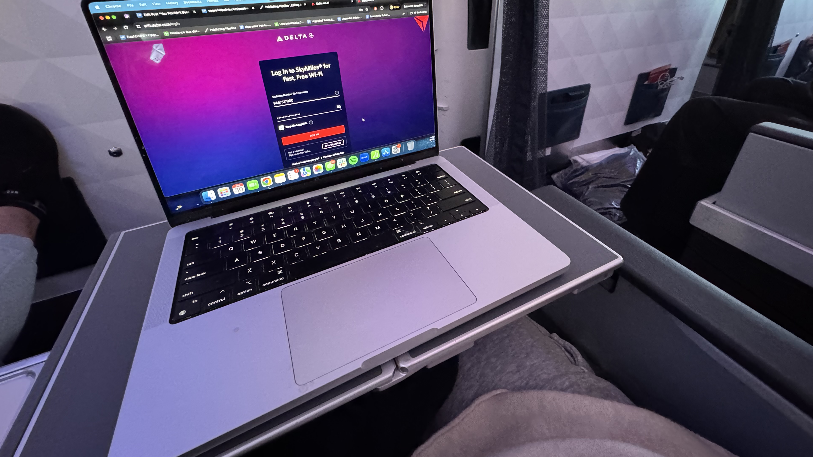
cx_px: 415
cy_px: 147
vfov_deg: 65.0
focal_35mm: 16
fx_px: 345
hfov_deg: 99.4
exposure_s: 1/42
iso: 1250
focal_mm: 2.22
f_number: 2.2
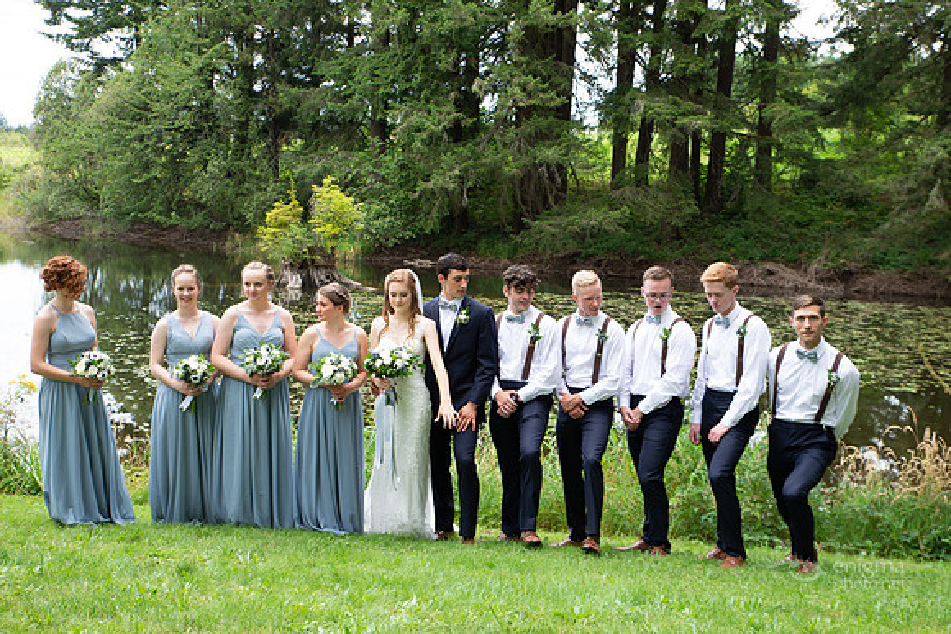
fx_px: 1163
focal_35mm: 44
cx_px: 476
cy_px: 317
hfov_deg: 44.5
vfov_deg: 30.5
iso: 400
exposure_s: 1/160
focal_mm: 44
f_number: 9
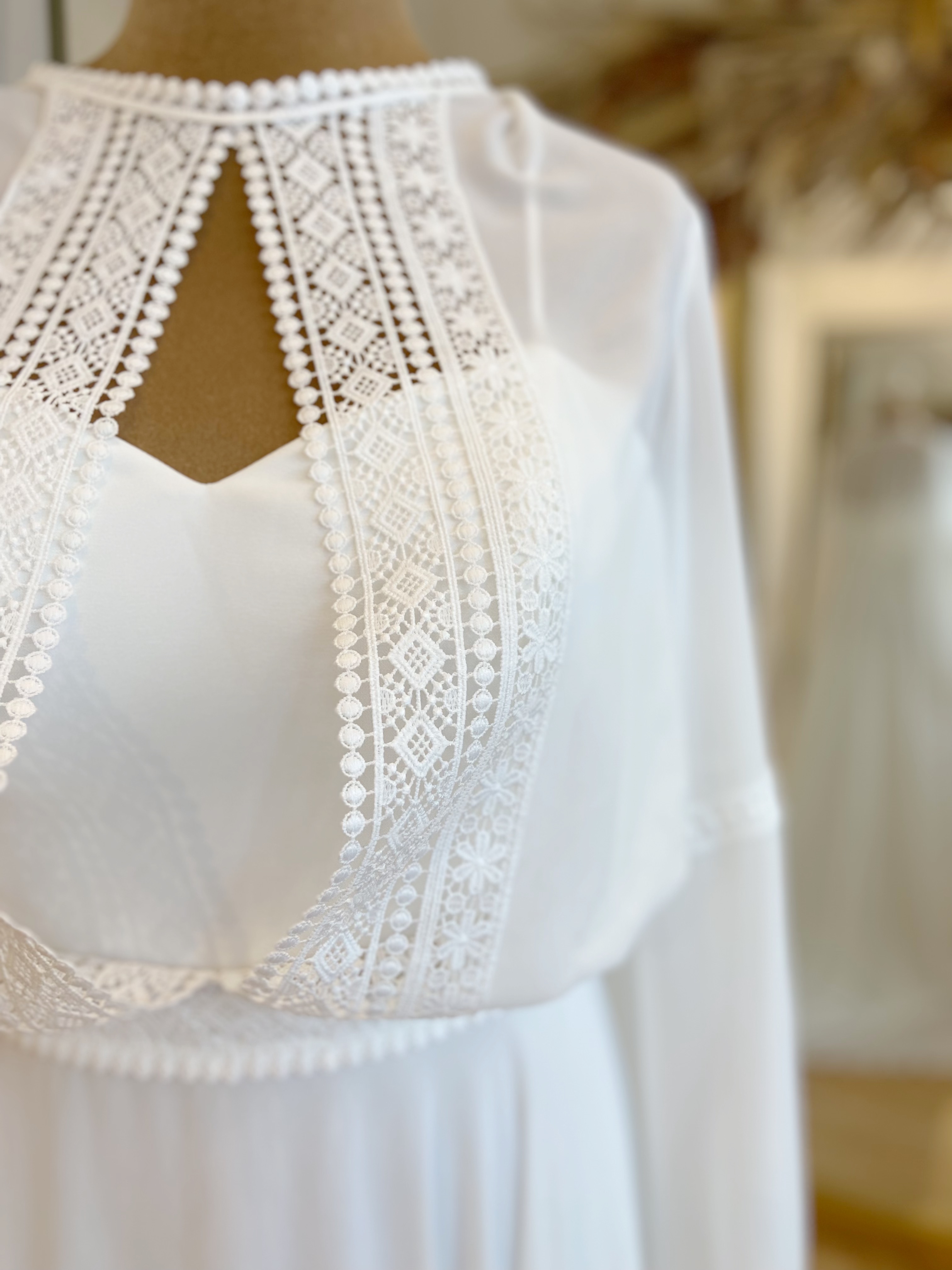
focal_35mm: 26
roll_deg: -0.4
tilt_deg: -7.7
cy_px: 635
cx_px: 476
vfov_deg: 67.3
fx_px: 953
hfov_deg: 53.1
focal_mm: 4.25
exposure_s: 1/100
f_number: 1.8
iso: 80
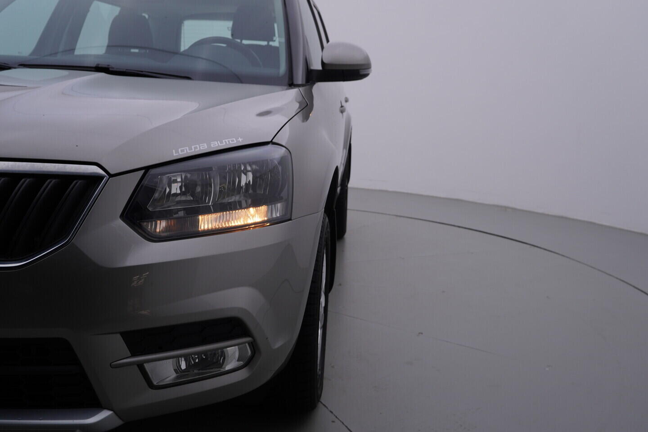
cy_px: 216
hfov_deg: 53.1
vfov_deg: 36.9
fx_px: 648
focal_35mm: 36
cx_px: 324
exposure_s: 1/125
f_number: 5
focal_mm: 24
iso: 125
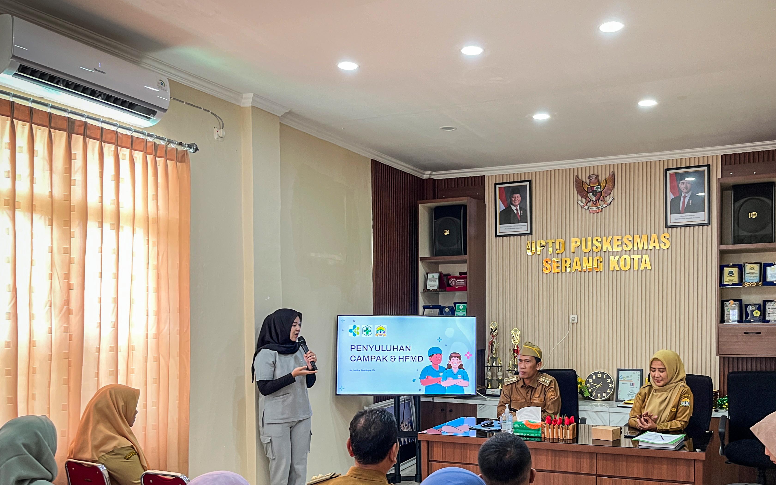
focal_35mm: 33
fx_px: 698
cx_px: 443
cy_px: 344
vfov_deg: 37.7
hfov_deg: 57.9
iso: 250
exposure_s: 1/60
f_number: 1.6
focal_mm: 5.1
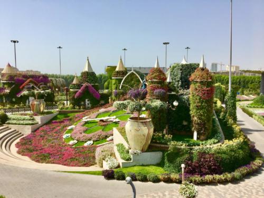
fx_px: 221
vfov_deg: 48.2
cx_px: 132
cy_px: 99
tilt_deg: -5.1
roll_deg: -0.6
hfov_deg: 61.7
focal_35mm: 29
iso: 25
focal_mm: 4.15
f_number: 2.2
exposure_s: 1/1748
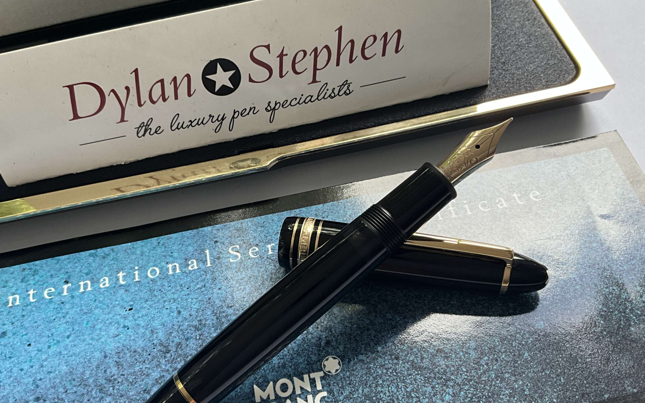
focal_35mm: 35
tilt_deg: -55.4
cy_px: 227
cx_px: 295
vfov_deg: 36.2
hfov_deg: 55.3
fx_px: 615
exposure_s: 1/122
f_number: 1.8
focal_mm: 3
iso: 50
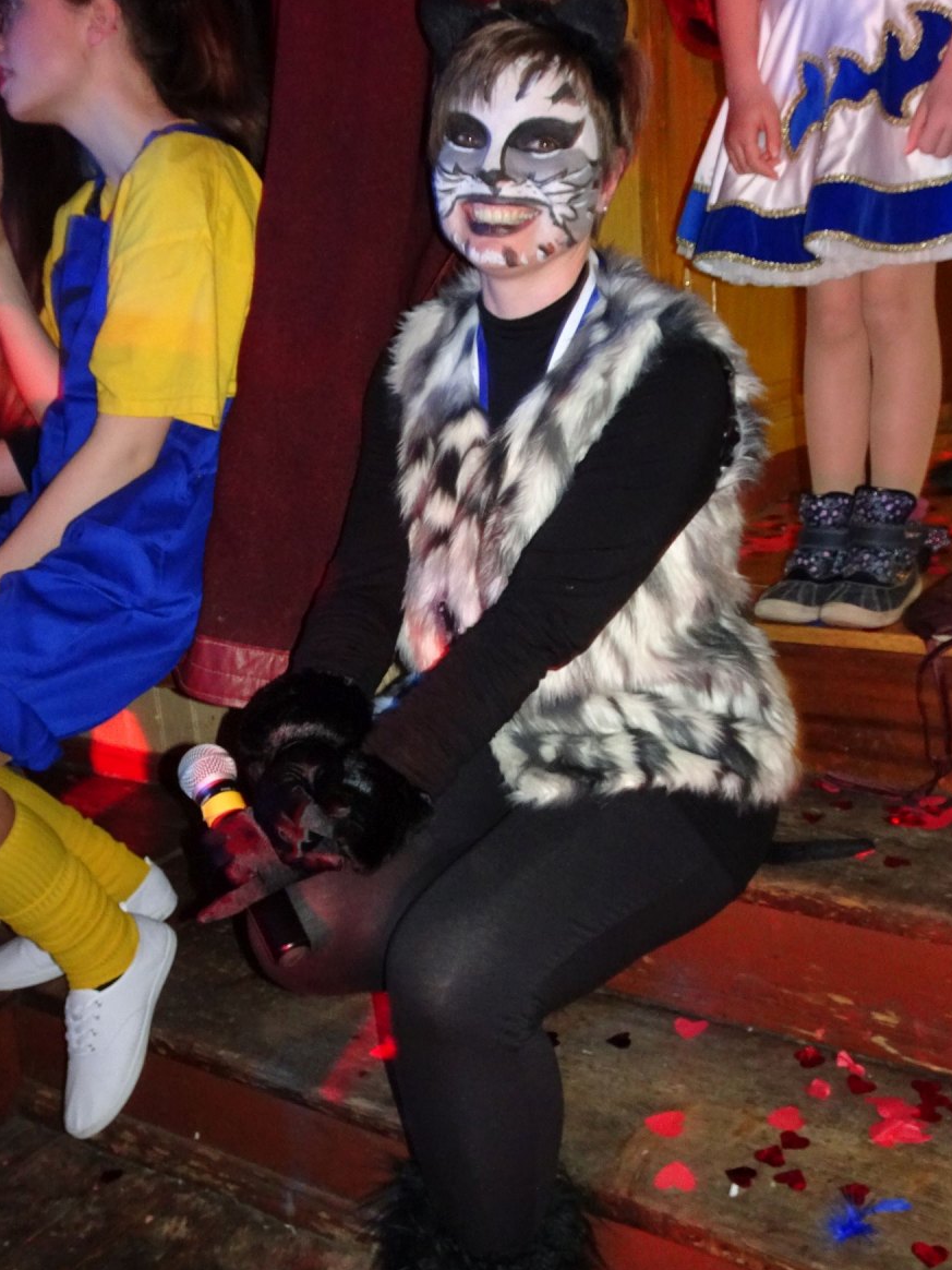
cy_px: 635
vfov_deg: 55.4
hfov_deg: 42.9
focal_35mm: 33
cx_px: 486
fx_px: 1210
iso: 800
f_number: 4
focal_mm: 5.43
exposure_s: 1/4
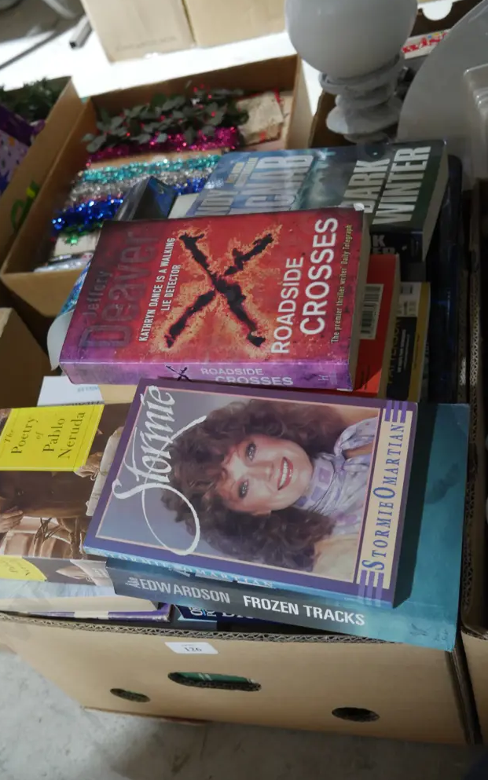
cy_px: 381
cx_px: 199
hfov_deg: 36.2
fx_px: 744
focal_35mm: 35
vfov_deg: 55.3
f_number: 3.6
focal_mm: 16
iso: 2000
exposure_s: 1/60
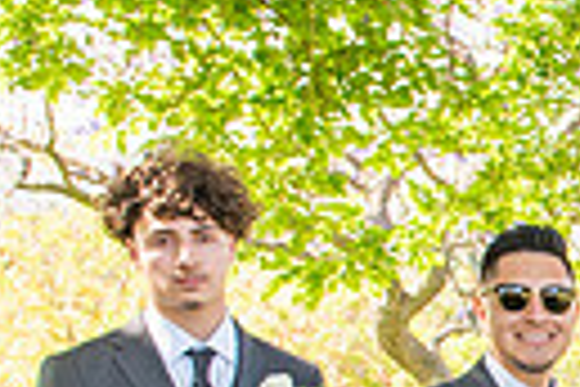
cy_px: 619
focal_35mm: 144
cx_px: 1034
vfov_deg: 9.2
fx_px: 2320
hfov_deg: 13.0
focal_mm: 27
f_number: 6.3
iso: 500
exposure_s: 1/200
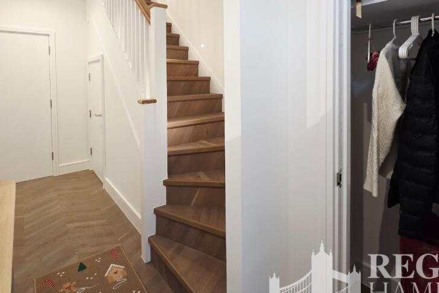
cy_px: 87
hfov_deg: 86.9
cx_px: 227
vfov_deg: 62.2
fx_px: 232
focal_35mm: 19
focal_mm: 2.2
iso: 200
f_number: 2.2
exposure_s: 1/50
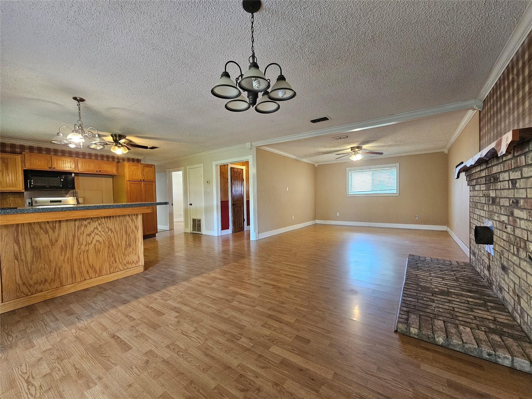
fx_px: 200
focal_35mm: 13
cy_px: 200
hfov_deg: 106.2
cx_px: 266
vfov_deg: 89.9
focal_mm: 2.2
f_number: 2.2
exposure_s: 1/30
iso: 320
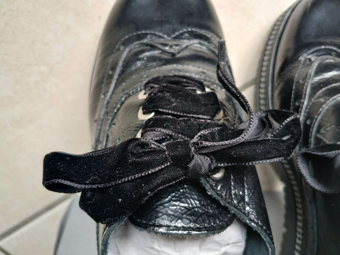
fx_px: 255
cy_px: 128
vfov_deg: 53.1
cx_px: 170
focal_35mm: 26
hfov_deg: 67.3
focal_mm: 3.98
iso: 200
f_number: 1.8
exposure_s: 1/50.3
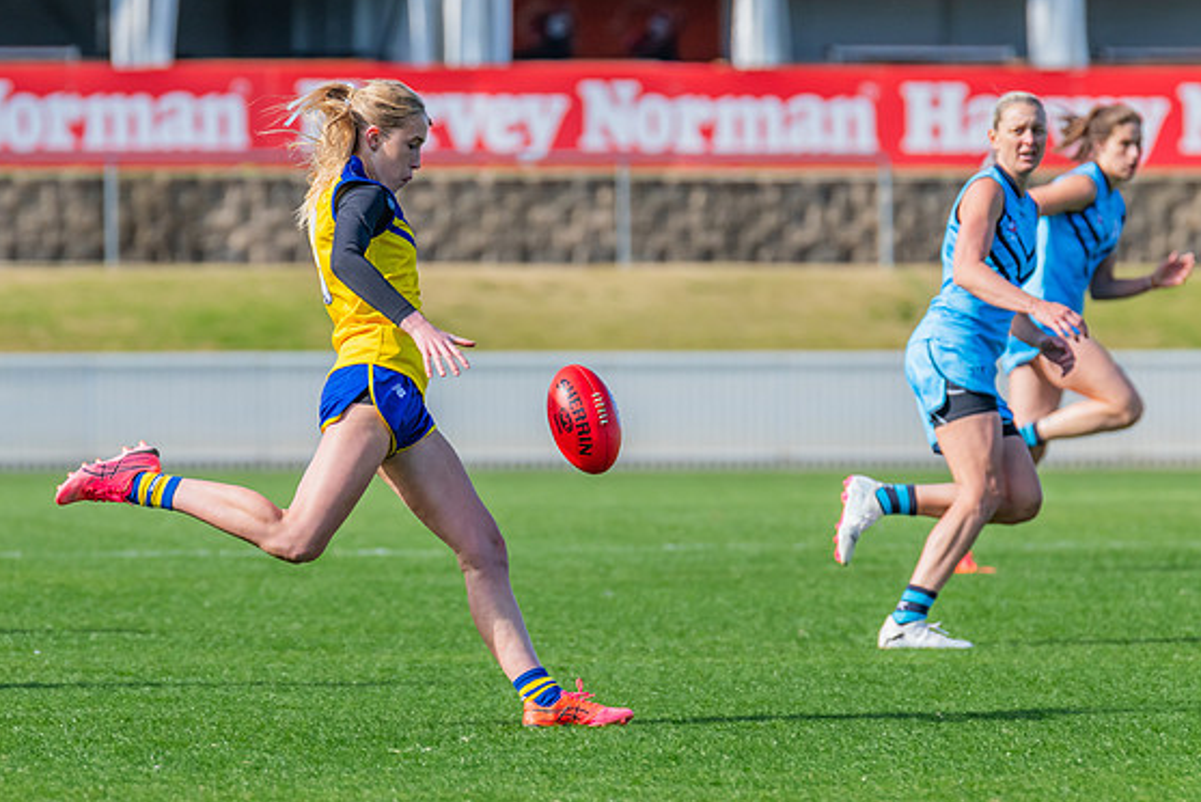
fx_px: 15287
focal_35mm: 458
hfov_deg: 4.5
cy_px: 369
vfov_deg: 3.0
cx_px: 477
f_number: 7.1
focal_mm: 360
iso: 800
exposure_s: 1/1250
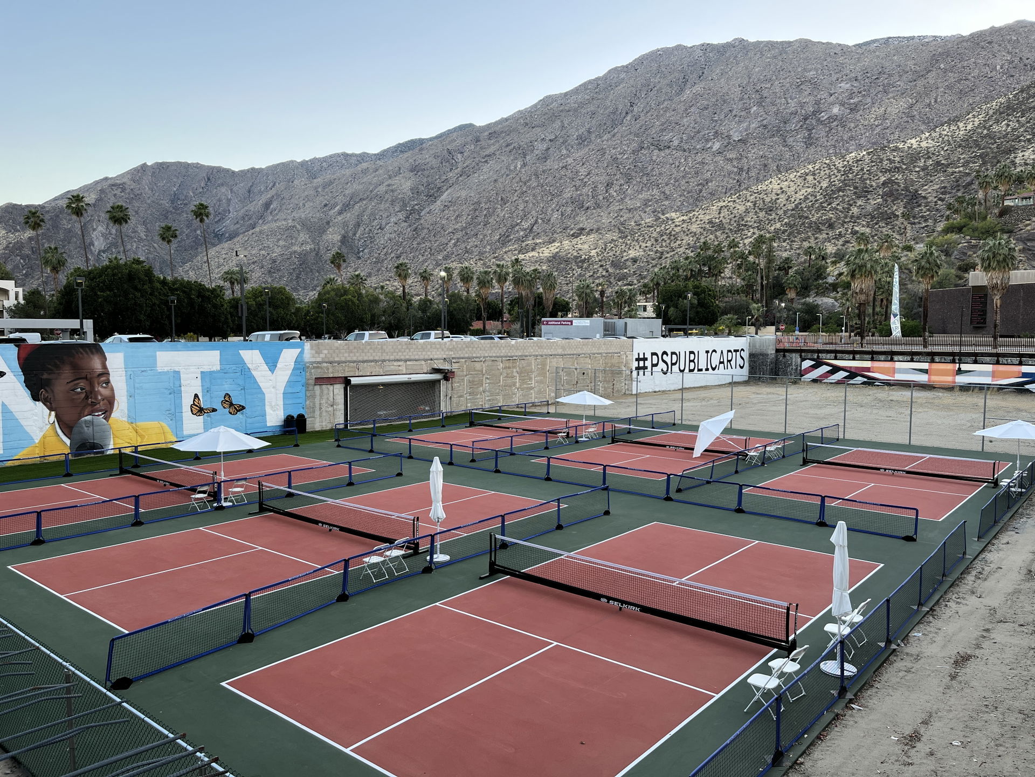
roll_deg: -0.3
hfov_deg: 67.3
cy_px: 388
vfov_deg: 53.1
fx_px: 777
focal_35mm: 26
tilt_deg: -4.6
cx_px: 518
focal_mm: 5.1
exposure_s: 1/121
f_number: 1.6
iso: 50
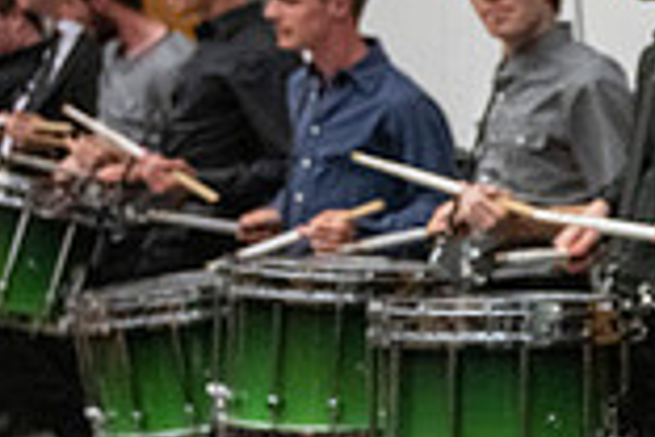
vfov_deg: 15.3
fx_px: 1619
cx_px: 1184
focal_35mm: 89
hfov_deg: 18.1
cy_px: 317
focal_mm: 24
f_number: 4
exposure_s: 1/500
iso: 10000
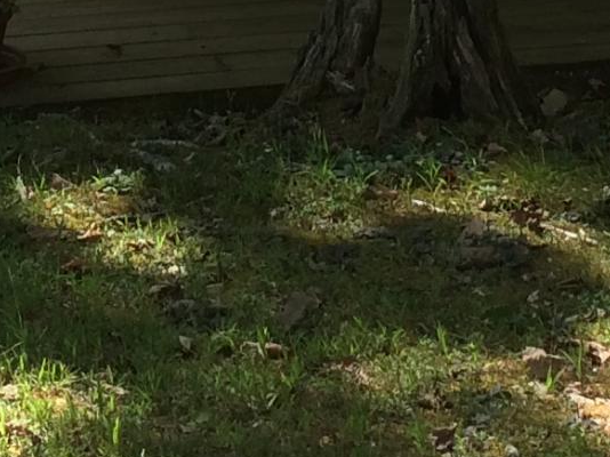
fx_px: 2871
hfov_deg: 12.1
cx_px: 358
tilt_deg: -3.1
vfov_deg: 8.3
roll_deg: -1.0
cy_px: -682
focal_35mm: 163
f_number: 2.2
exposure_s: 1/394
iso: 32
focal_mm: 4.15
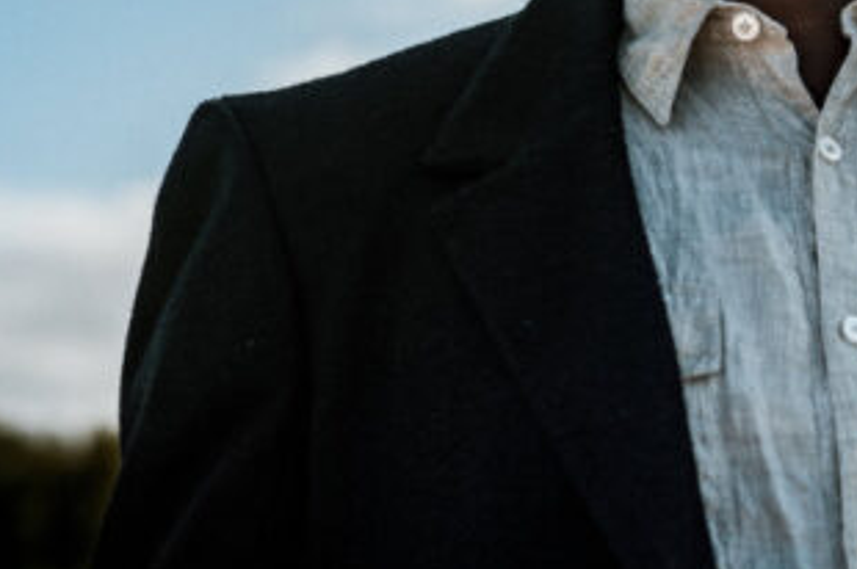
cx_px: 697
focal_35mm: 142
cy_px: -48
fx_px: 3377
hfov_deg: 14.4
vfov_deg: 9.5
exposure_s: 1/1000
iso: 100
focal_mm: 55
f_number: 2.8
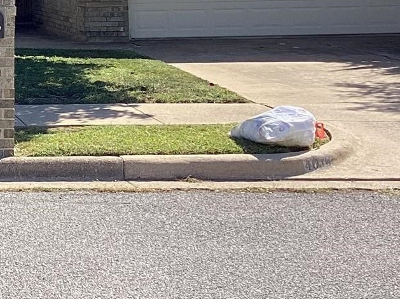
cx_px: -130
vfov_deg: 14.4
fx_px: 1166
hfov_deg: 18.1
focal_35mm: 101
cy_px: -8
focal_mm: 3.3
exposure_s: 1/622
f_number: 2.4
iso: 25
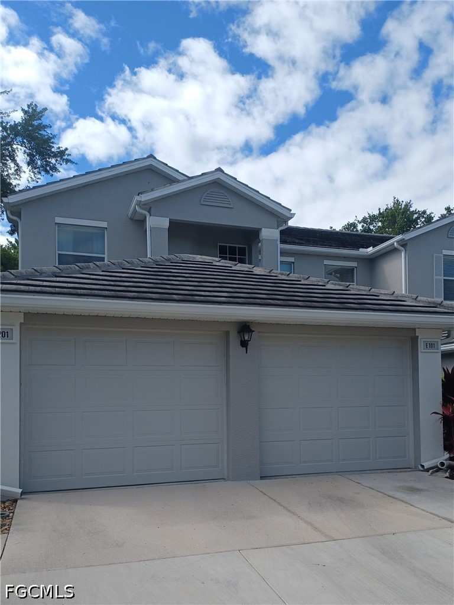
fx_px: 437
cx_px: 227
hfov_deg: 54.9
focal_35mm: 25
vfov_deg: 69.4
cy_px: 302
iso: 32
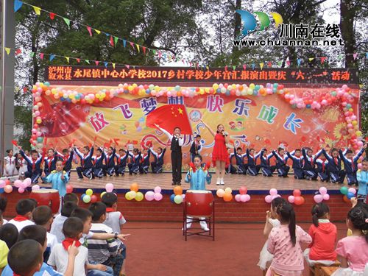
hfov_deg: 52.6
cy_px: 138
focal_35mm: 35
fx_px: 372
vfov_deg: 40.7
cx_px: 184
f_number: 3.2
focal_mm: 6.3
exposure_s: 1/250
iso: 100
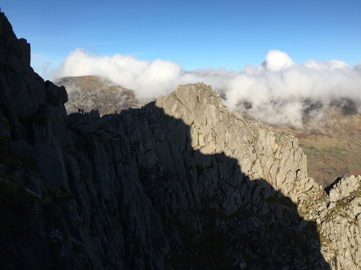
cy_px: 135
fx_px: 302
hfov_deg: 61.7
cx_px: 180
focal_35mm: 29
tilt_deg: -8.1
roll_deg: +0.1
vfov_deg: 48.2
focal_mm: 4.15
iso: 32
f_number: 2.2
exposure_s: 1/1582
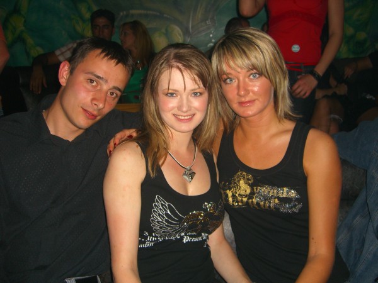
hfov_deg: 49.0
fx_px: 415
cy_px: 142
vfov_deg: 37.7
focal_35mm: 38
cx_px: 189
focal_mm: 7.9
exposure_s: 1/60
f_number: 2.8
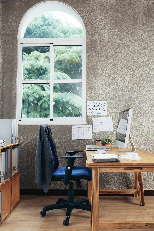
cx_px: 77
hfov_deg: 37.9
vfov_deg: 54.4
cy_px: 116
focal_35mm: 35
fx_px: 224
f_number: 3.5
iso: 100
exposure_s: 1/200
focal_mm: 35
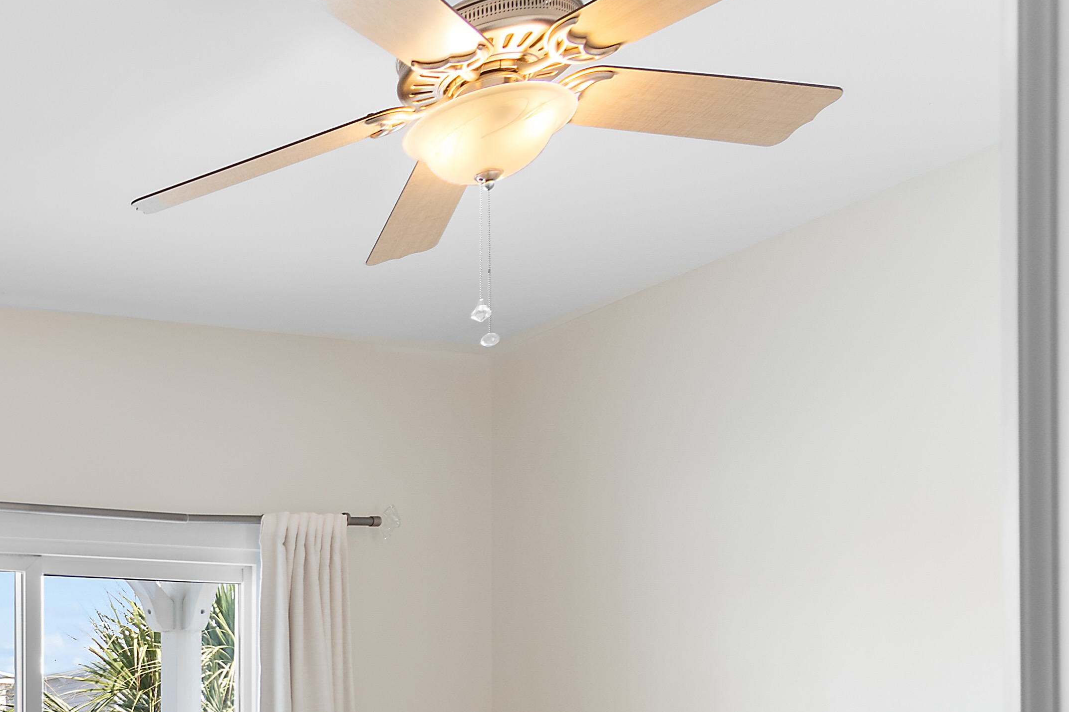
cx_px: -264
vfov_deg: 30.1
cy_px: 815
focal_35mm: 39
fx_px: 1158
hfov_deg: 36.2
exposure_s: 1/6
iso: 100
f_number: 4.5
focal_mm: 10
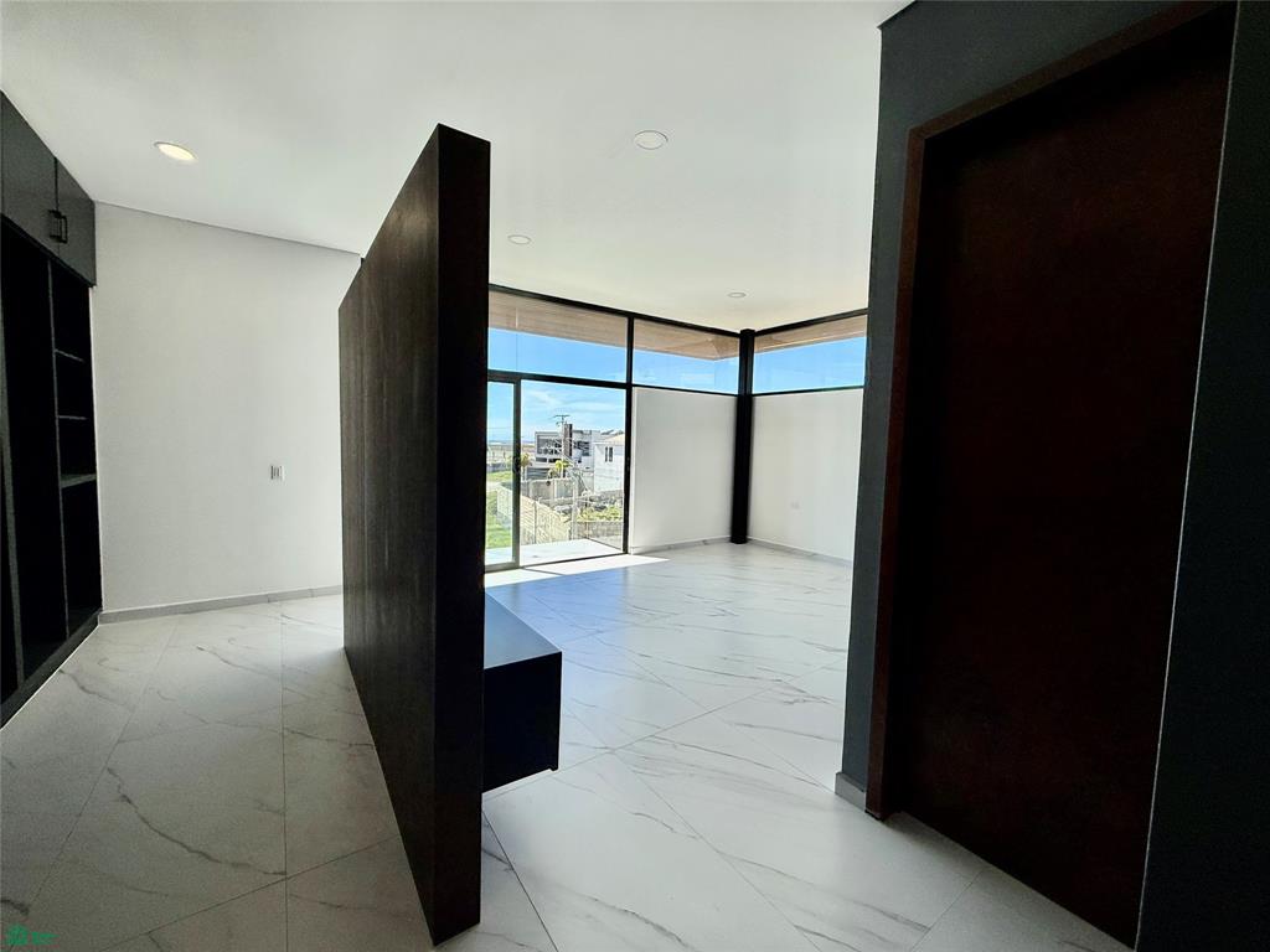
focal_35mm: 14
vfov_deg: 85.7
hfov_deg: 102.1
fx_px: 514
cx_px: 635
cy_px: 476
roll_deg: -1.5
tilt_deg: -6.8
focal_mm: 2.22
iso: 64
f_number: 2.2
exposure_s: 1/1285
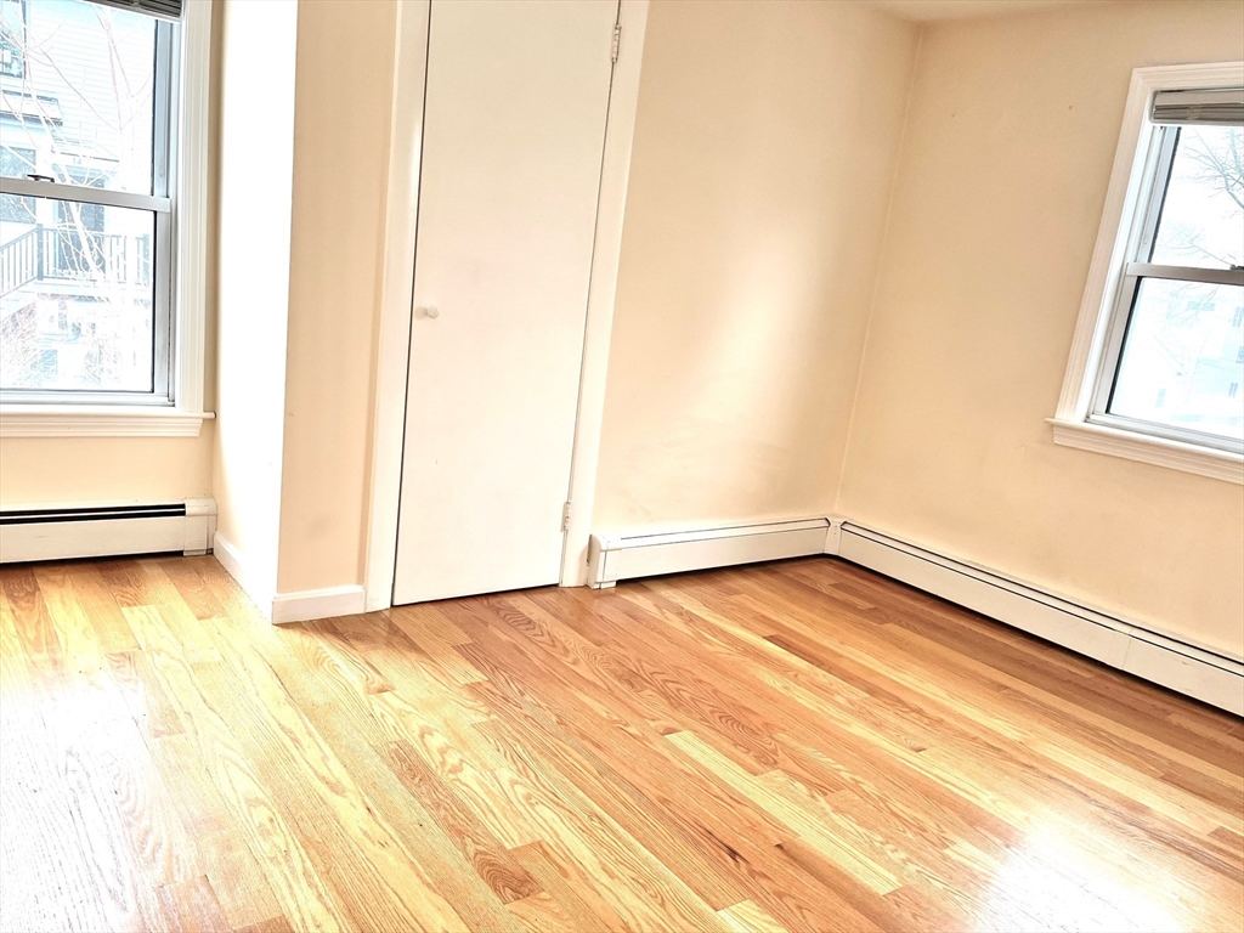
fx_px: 934
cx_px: 622
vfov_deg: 53.1
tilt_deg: -12.5
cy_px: 466
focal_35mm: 26
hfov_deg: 67.3
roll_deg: -6.7
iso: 80
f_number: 1.6
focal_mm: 5.1
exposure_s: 1/120
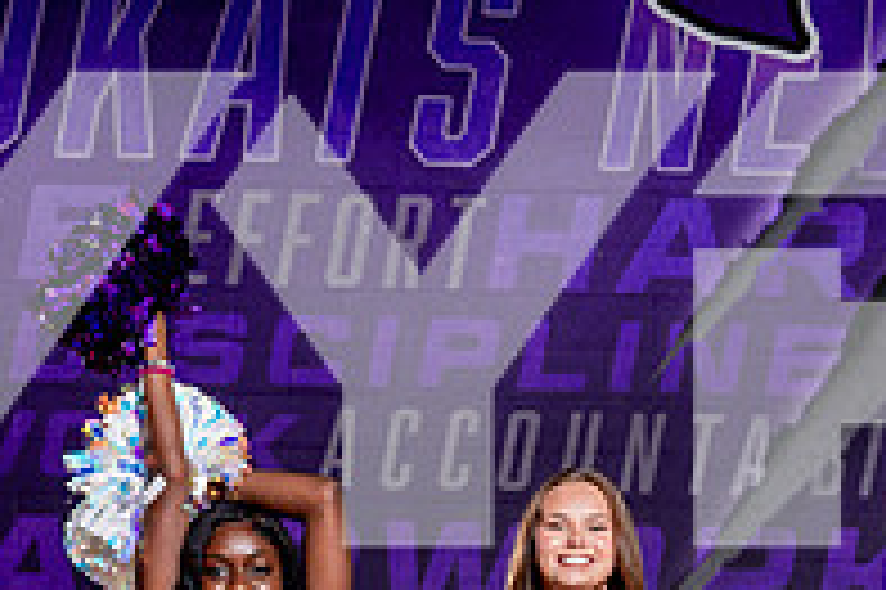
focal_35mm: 111
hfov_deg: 18.4
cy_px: 858
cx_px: 621
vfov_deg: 11.8
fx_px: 2729
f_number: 4
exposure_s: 1/250
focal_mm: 35
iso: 100
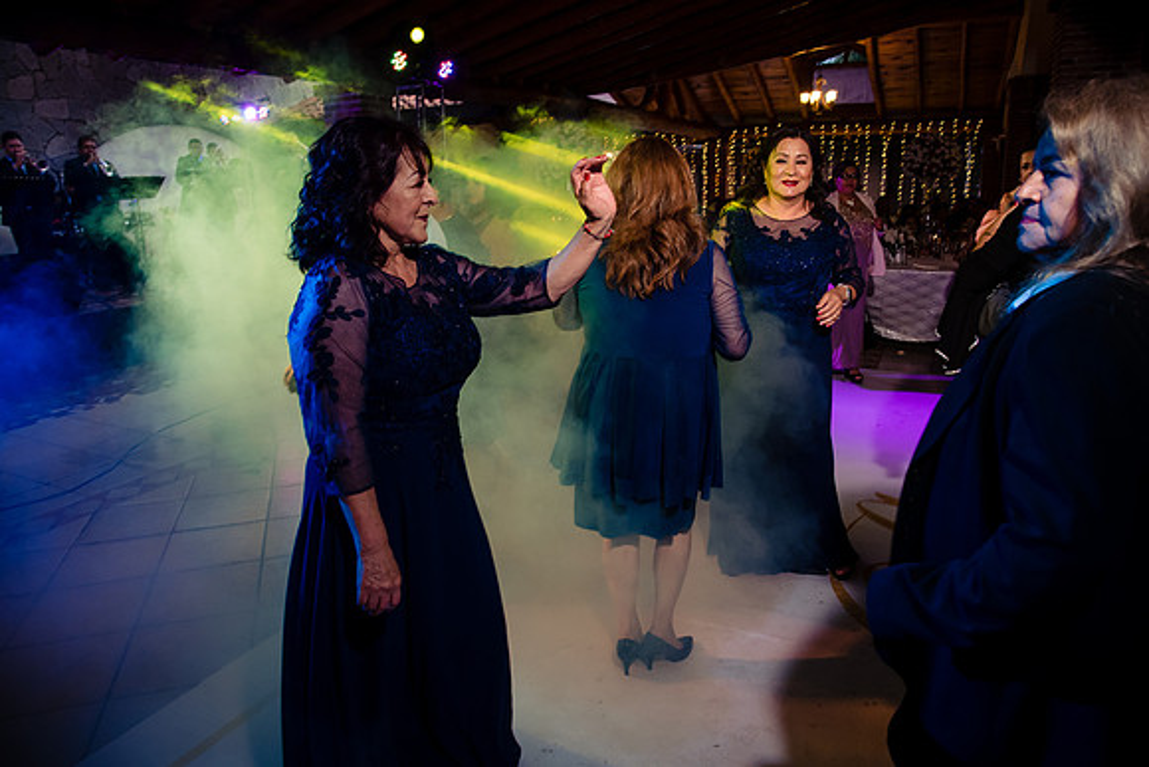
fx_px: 766
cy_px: 384
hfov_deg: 73.7
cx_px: 574
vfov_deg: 53.2
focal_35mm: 24
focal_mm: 24
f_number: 6.3
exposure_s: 1/125
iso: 2000
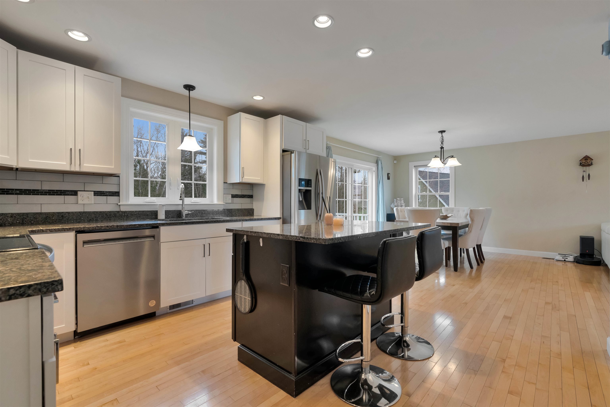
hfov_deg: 96.7
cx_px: 305
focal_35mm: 16
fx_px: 271
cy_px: 204
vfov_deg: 73.8
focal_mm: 16
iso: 800
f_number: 8
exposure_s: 1/60
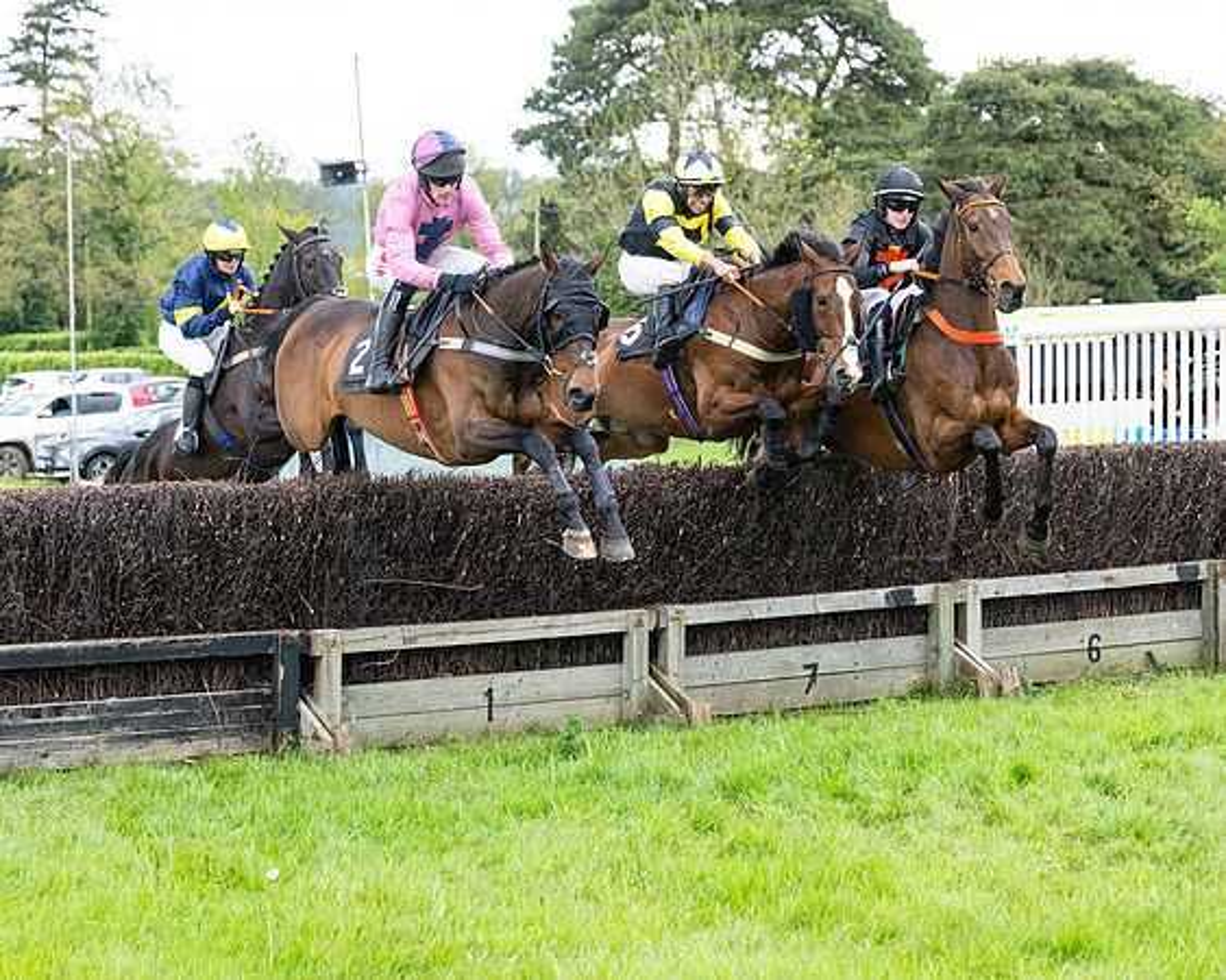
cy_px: 506
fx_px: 3599
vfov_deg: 15.5
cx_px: 638
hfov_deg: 19.3
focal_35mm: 99
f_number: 4
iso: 1000
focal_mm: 70
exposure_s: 1/2000
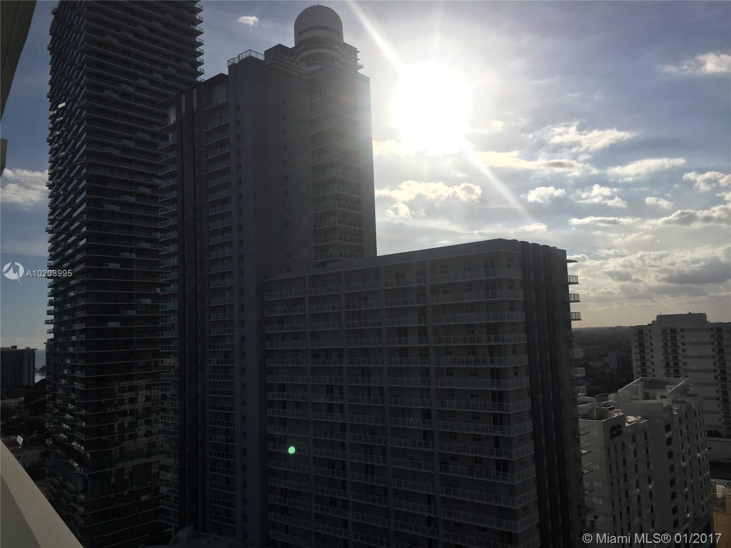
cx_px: 366
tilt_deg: +5.7
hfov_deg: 61.7
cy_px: 274
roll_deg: +1.9
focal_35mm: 29
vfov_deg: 48.2
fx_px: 612
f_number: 2.2
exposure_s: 1/13333
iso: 32
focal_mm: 4.15
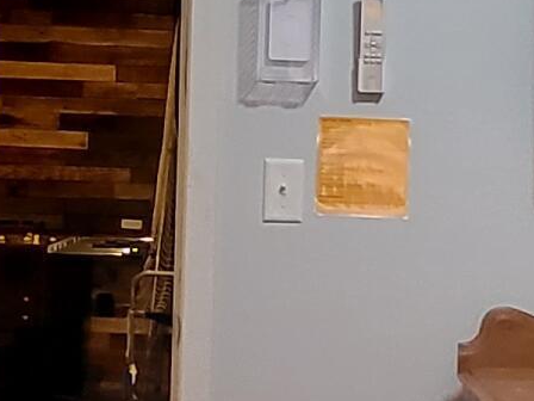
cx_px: 343
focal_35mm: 87
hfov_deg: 22.4
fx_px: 1342
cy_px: 277
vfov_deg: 16.9
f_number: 2.2
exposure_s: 1/30
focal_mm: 1.74
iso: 500
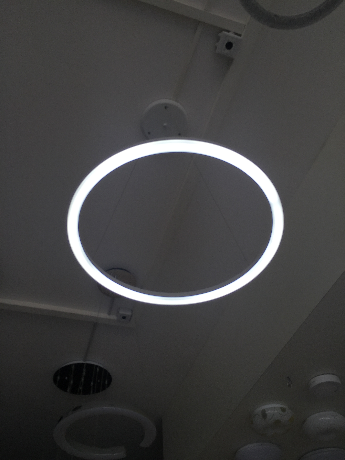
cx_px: 172
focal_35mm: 29
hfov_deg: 48.2
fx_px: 385
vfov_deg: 61.7
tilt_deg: +54.2
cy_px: 230
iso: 32
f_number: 2.2
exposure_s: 1/449
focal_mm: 4.15
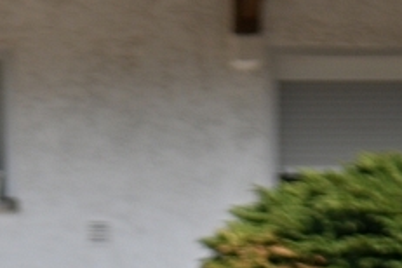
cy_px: 816
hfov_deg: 4.5
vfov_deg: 3.0
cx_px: -218
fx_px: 5058
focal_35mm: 453
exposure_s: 1/1600
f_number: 3.5
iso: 64
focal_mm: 70
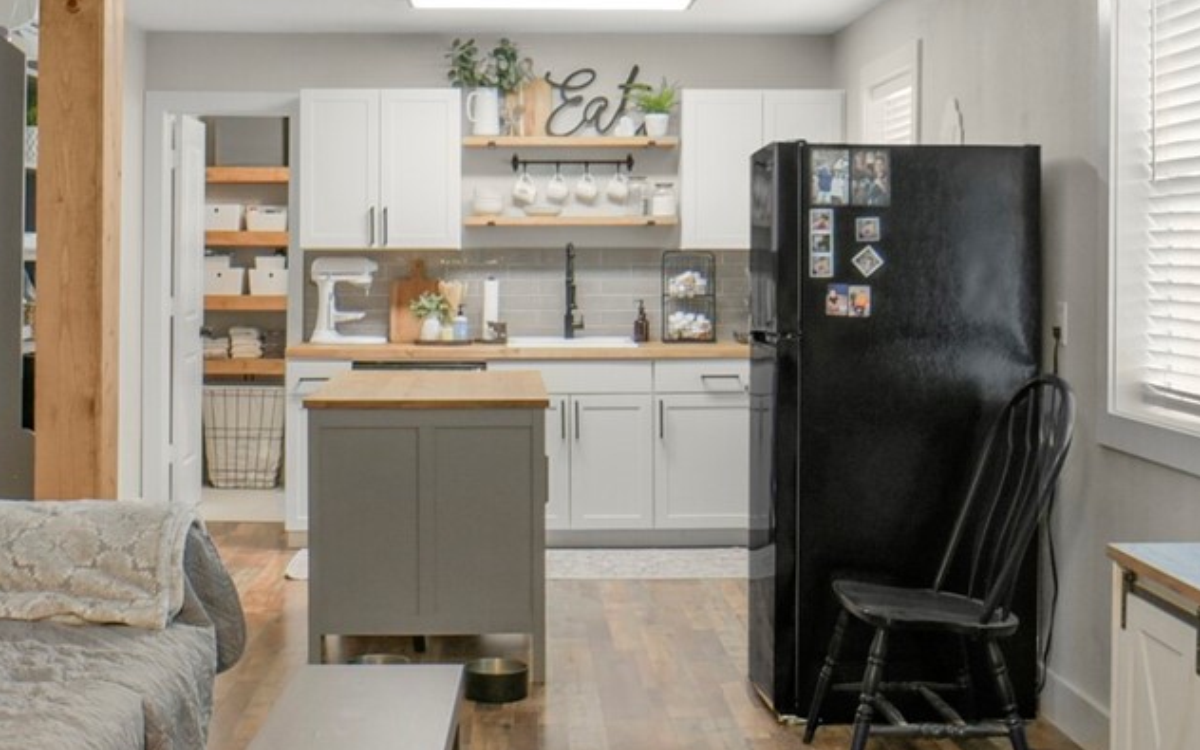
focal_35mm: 49
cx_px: 535
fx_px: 1602
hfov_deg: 41.0
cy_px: 264
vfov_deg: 26.2
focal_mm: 14
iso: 500
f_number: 11
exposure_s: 1/5
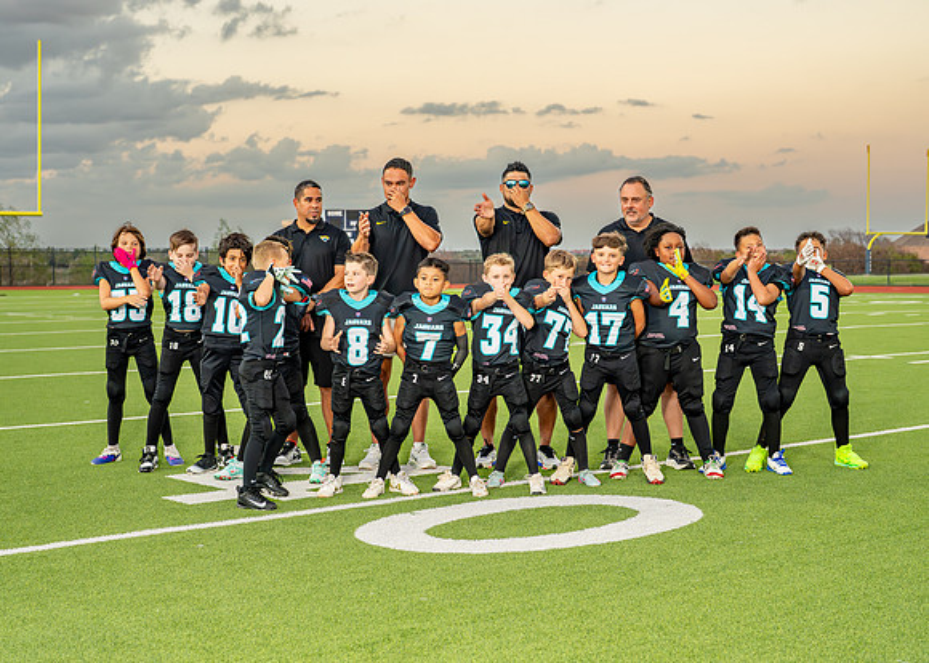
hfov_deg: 32.4
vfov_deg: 23.4
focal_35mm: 61
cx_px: 429
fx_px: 1598
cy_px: 343
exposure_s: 1/400
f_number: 4
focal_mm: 50
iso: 1250
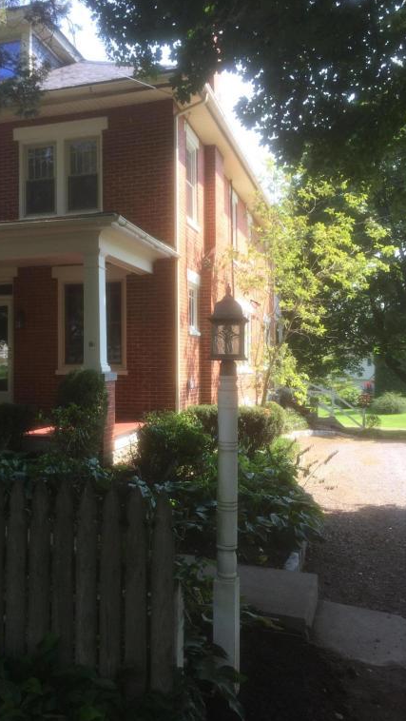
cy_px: 359
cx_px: 142
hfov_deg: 36.4
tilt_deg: +3.7
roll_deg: +1.1
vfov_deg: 61.0
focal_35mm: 32
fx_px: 612
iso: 32
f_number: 2.2
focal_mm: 4.15
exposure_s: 1/306
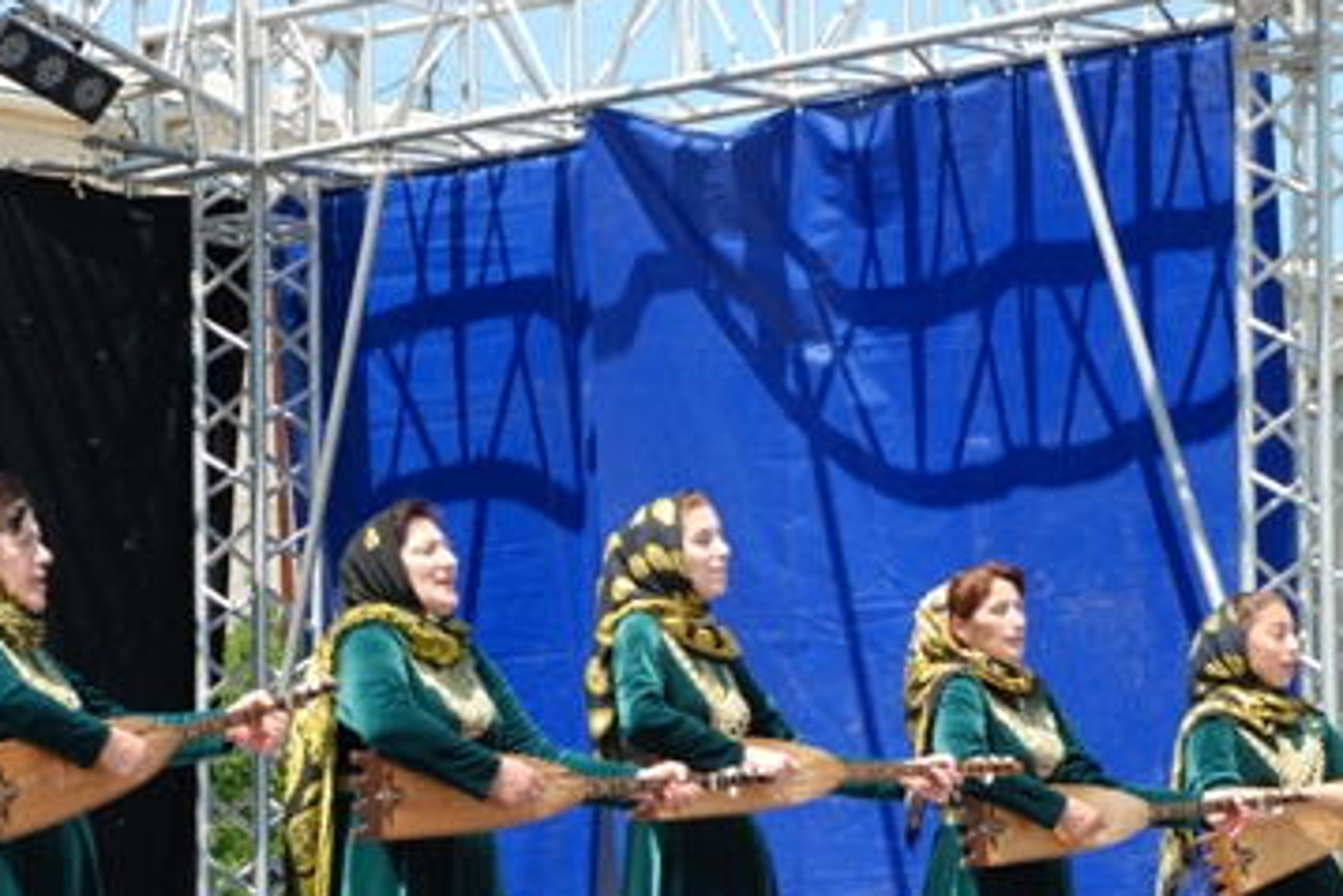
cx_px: 484
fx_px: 6605
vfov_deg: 7.7
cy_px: 791
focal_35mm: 177
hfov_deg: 11.6
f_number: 7.1
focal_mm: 66
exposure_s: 1/800
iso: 640
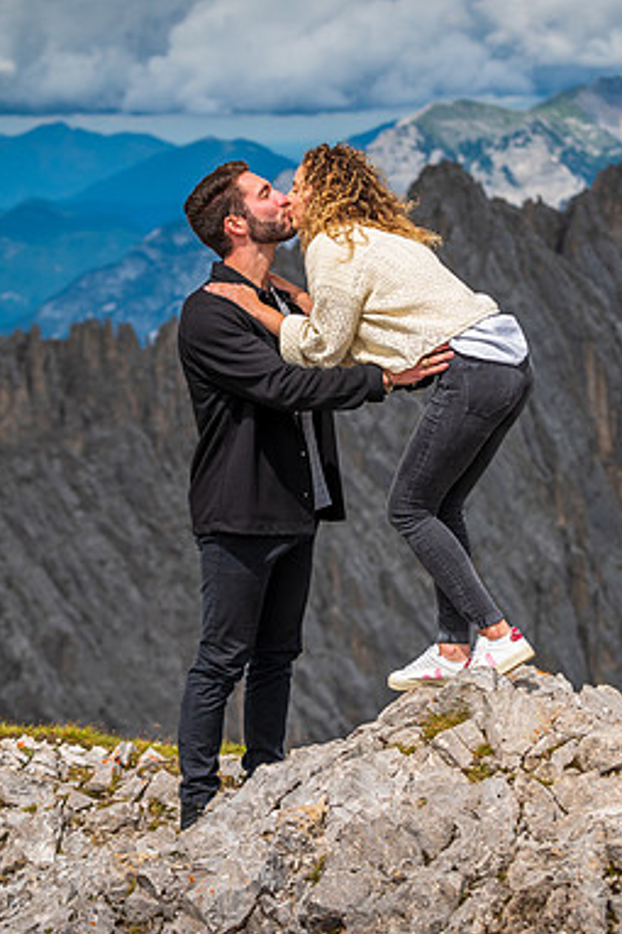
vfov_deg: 19.3
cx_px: 381
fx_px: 2749
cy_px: 468
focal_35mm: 106
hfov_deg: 12.9
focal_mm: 70
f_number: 4
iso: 100
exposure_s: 1/1600
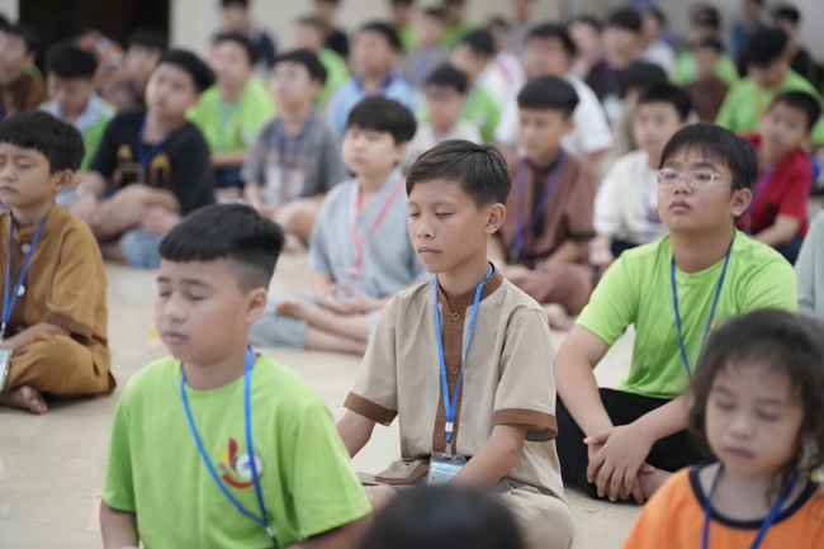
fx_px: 2586
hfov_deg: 18.1
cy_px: 274
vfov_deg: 12.1
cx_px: 412
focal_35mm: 113
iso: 4000
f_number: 2.8
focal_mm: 113
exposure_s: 1/200
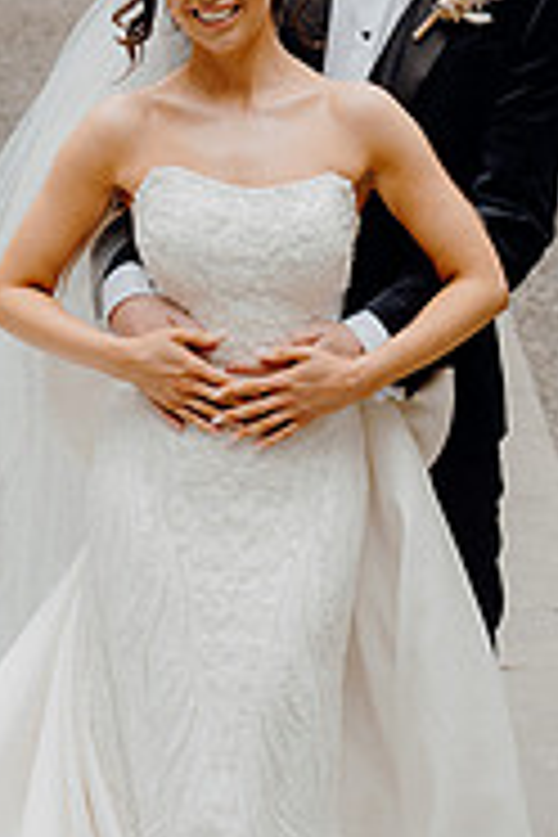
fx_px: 2418
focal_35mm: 104
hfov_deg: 13.2
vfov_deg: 19.6
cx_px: 302
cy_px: 315
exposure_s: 1/160
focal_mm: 43
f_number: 3.5
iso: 125
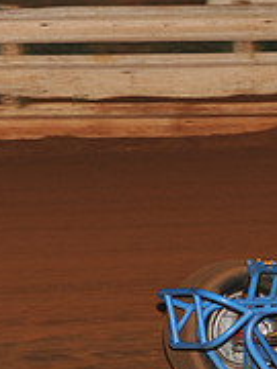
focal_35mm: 372
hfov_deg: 3.9
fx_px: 3969
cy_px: 221
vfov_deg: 5.3
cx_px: 581
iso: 800
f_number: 6.3
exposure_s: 1/250
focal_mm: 120
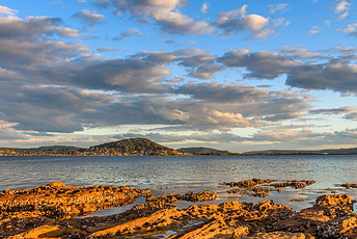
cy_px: 165
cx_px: 167
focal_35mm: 41
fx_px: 407
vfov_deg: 32.3
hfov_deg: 47.3
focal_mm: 24
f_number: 8
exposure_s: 1/20
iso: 100
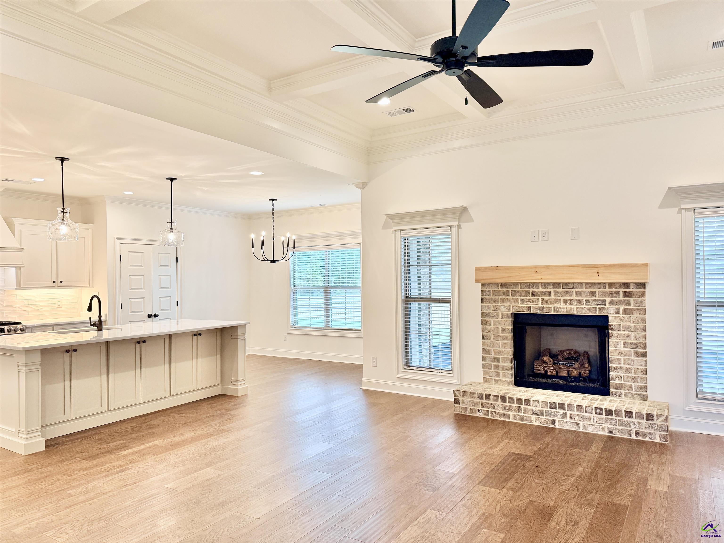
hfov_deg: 71.6
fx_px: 502
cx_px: 362
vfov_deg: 56.8
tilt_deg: +1.3
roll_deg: +0.2
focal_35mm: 24
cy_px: 272
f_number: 1.78
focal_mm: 6.76
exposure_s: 1/120
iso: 125
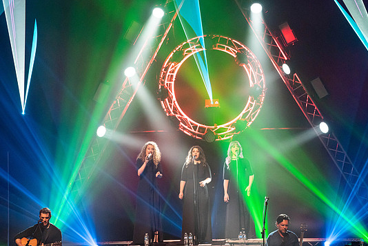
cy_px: 123
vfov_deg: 6.2
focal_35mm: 220
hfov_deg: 9.4
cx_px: 183
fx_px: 2249
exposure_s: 1/250
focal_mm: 200
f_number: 5.6
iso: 8000
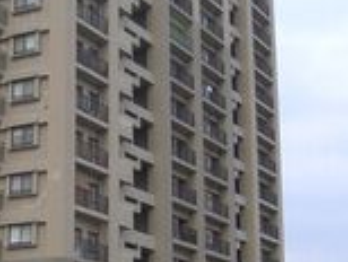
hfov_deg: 19.8
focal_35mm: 98
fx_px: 987
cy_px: 152
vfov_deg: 15.1
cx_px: 72
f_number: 4
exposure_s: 1/320
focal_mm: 4.8
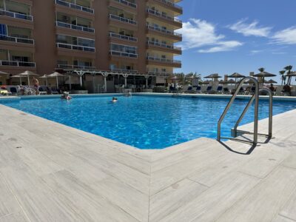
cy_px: 111
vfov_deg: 56.8
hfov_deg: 71.6
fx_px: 205
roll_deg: +0.5
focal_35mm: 24
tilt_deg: -7.4
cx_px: 148
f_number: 1.78
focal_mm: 6.86
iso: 80
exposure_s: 1/10753
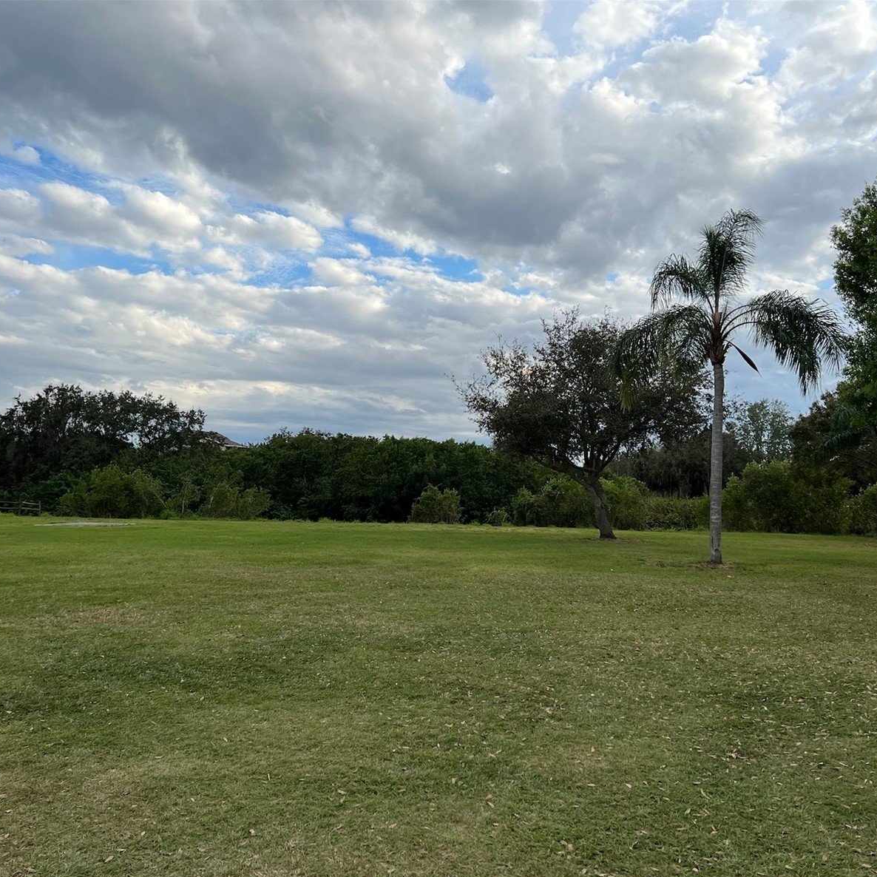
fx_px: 889
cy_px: 443
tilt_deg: +3.4
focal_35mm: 31
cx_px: 438
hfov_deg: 52.5
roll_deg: -1.4
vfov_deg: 52.5
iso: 50
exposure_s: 1/2404
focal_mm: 5.7
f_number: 1.5
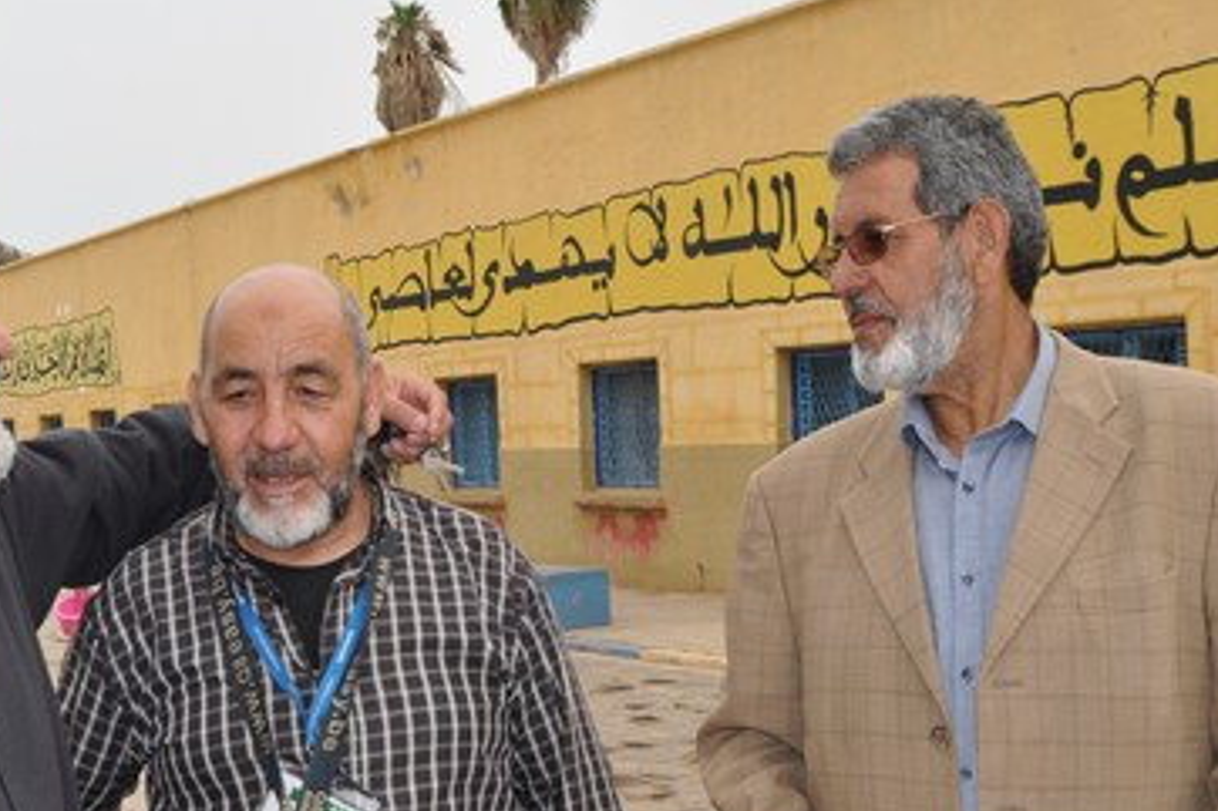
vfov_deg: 25.4
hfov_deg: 37.3
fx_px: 1792
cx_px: 441
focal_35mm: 53
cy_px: 543
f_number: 9
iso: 200
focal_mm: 20
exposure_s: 1/200
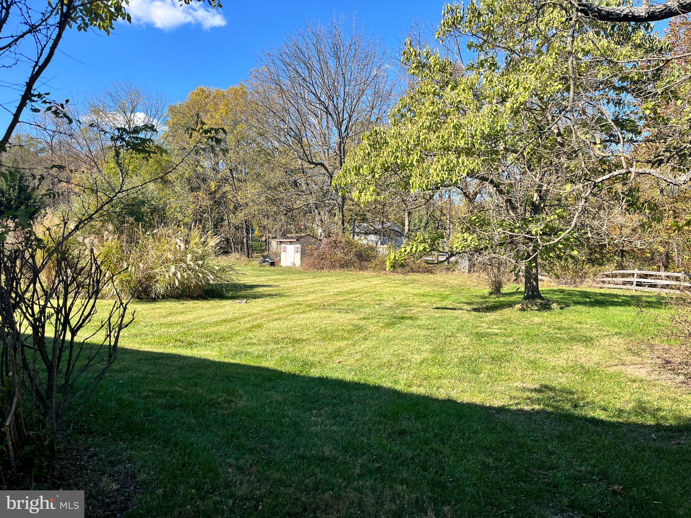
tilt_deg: -1.3
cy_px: 259
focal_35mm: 26
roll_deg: -1.3
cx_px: 346
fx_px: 519
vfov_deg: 53.1
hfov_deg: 67.3
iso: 50
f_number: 1.6
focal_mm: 5.1
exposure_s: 1/1441
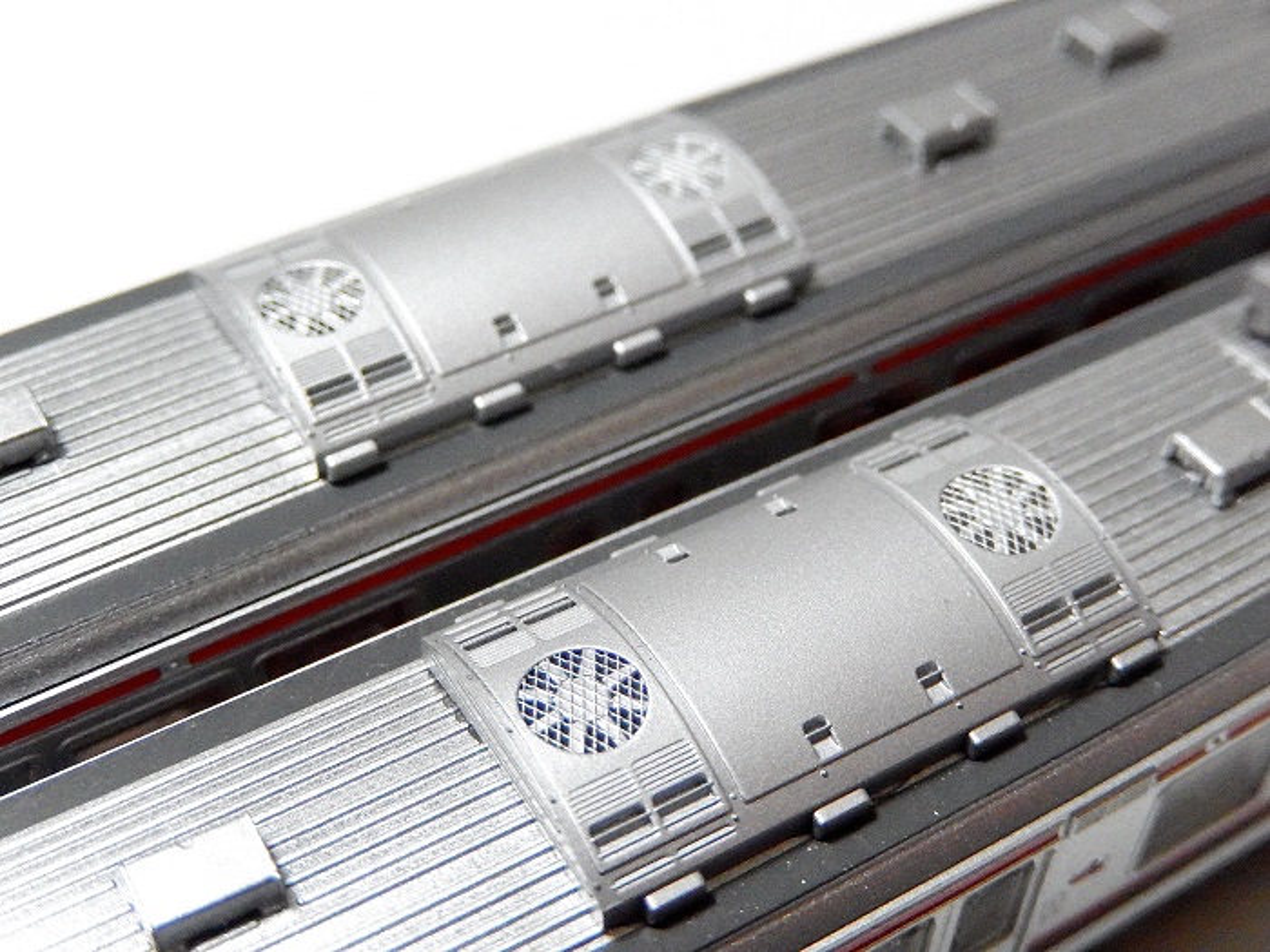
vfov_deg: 28.6
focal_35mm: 51
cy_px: 476
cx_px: 635
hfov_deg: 37.5
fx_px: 1871
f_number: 4.5
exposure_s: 1/40
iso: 3200
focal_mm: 9.2
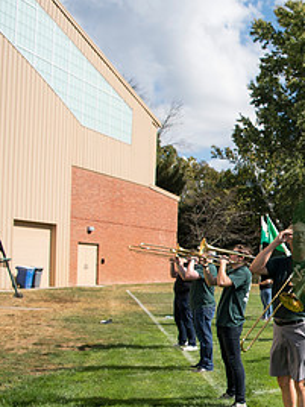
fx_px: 587
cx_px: 407
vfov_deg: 37.8
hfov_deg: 24.9
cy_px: 268
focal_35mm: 50
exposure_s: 1/1600
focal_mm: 24
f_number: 4.5
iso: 250
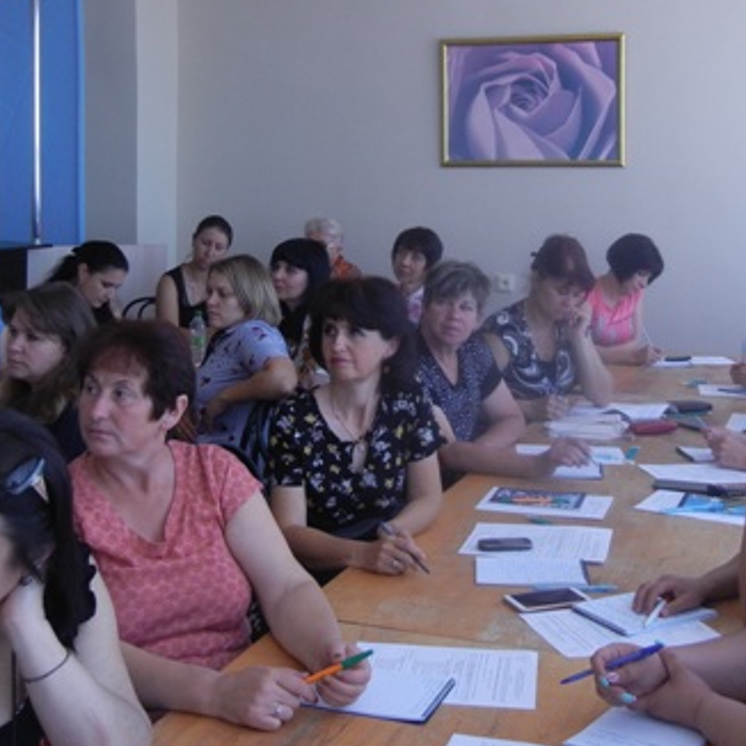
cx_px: 419
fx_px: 1268
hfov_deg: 32.8
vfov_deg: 32.4
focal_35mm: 52
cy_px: 227
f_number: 3.5
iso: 160
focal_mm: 5.4
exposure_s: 1/82.5
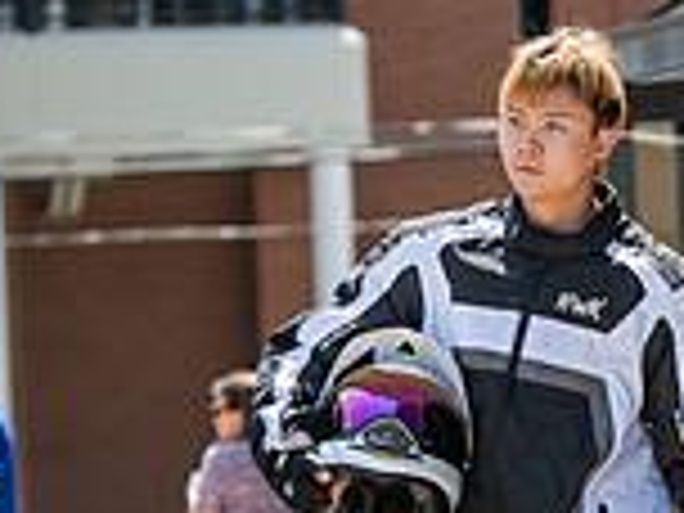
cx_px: 806
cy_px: 610
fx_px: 7983
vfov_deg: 3.7
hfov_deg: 4.9
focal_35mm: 404
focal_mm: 110
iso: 80
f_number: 3.5
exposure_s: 1/500
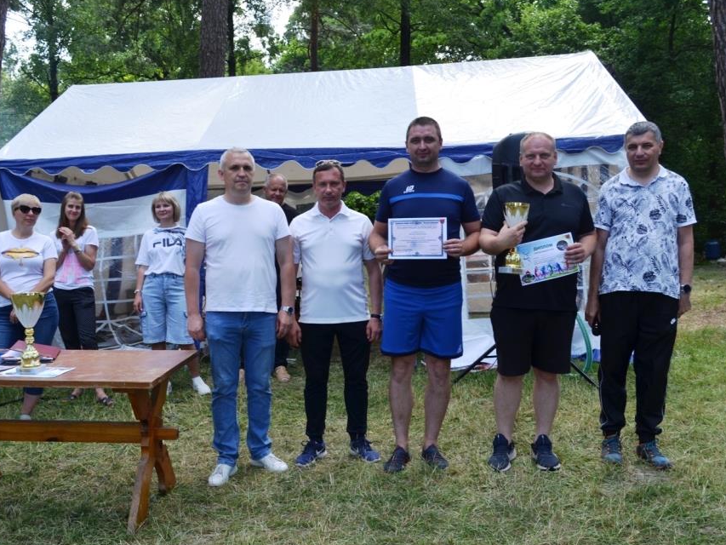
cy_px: 265
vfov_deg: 37.7
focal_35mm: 38
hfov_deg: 48.9
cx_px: 329
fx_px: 797
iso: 200
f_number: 6.3
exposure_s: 1/160
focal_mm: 22
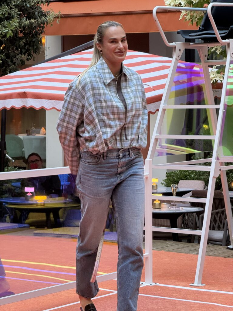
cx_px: 116
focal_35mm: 120
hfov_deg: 12.3
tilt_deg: -3.0
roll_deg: +0.1
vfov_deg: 16.4
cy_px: 156
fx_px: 1077
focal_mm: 15.66
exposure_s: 1/91
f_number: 2.8
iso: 250
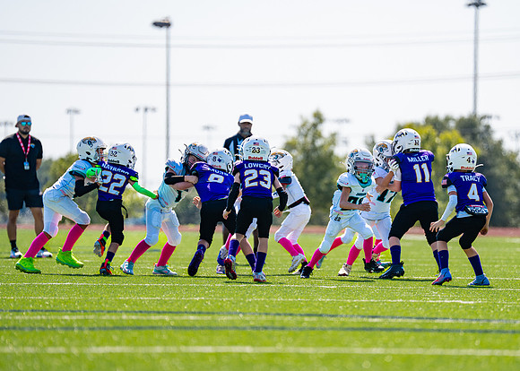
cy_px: 217
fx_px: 3739
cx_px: 308
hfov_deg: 8.0
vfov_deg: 5.7
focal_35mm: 253
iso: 100
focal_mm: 200
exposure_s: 1/2000
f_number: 2.8
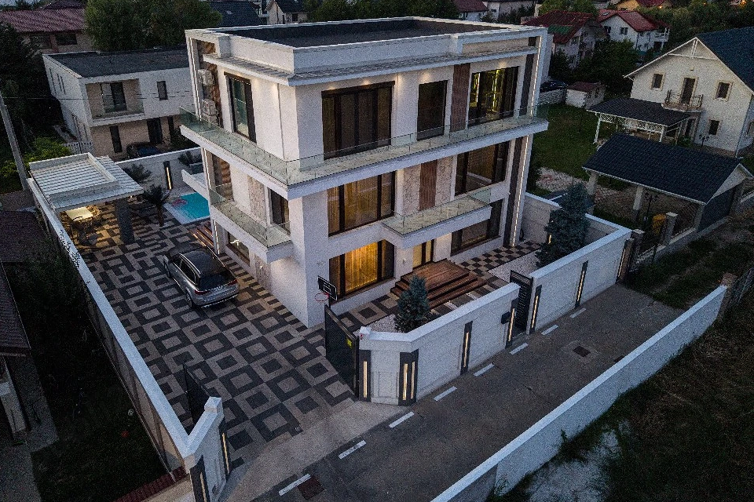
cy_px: 210
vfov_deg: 49.4
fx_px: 545
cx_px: 364
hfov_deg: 69.4
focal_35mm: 26
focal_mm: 8.67
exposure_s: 1/80
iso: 400
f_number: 1.8
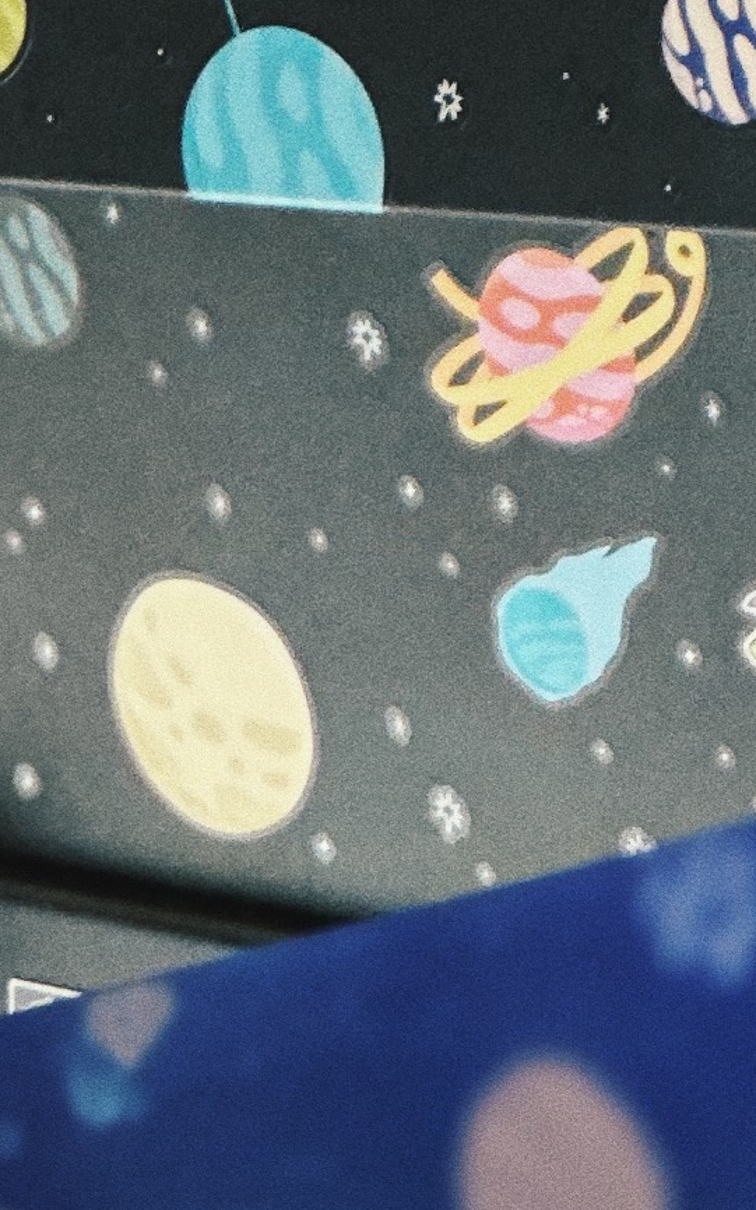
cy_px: -654
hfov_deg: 3.5
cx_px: 815
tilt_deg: -4.1
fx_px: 12531
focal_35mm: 380
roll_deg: +0.3
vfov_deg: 5.5
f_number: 2.8
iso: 320
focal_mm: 9
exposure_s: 1/20
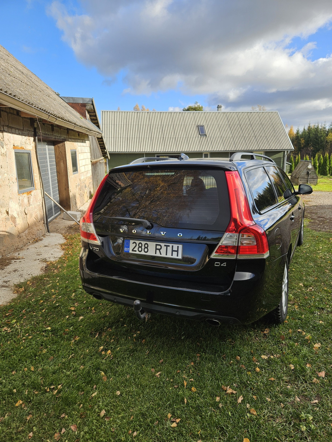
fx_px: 294
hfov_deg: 58.9
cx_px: 166
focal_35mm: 23
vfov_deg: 73.9
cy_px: 221
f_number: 1.8
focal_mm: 5.4
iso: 25
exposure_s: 1/970
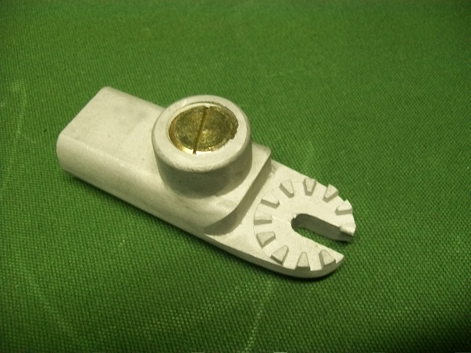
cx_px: 236
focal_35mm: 34
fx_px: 463
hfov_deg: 54.0
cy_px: 176
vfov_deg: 41.8
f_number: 2.7
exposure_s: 1/13
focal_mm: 6.1
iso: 160
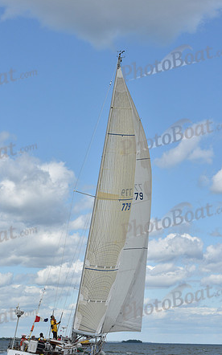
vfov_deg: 19.5
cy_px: 189
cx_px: 79
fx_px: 1036
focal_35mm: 107
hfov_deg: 12.2
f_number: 9
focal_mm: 80
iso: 320
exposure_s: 1/1250
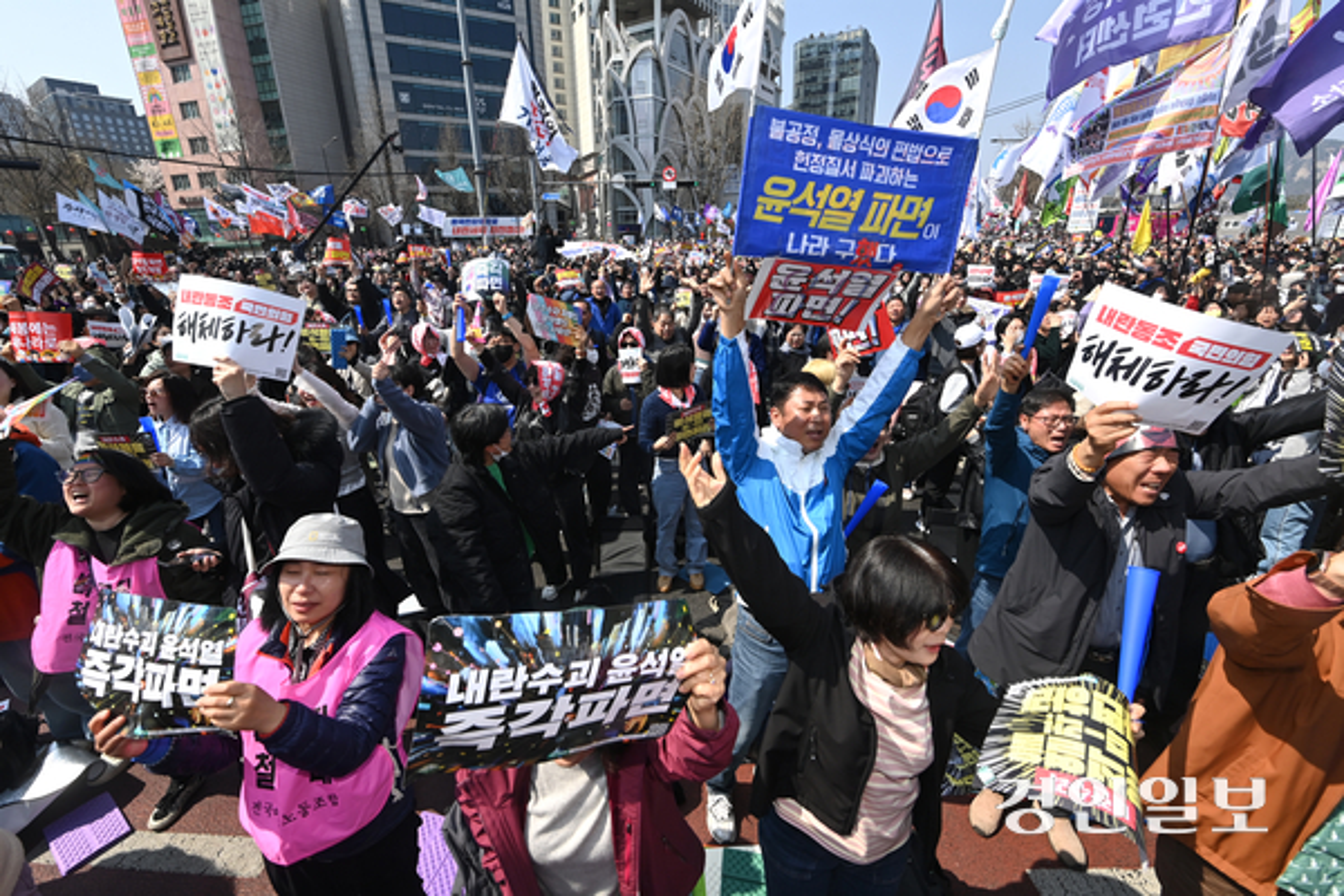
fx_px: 523
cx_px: 672
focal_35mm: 14
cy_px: 448
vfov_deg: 81.2
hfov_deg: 104.3
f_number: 11
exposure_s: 1/640
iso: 400
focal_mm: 14
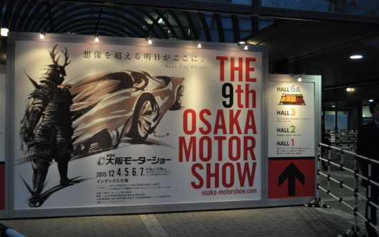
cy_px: 111
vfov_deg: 32.0
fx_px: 413
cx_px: 189
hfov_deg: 49.3
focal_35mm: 40
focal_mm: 26
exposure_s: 1/60
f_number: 4.2
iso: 800
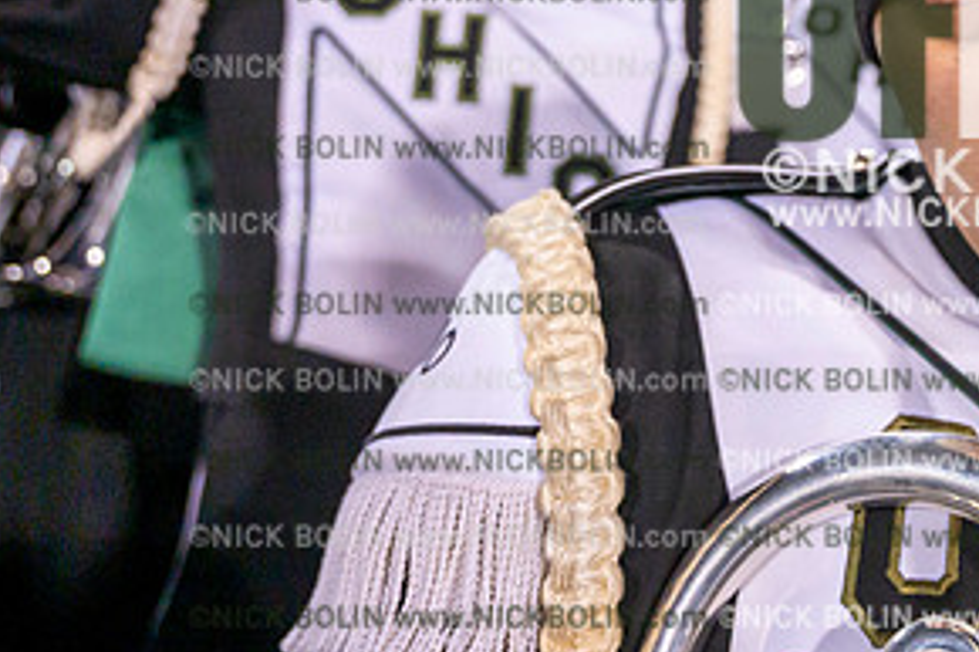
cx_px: 976
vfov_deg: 27.1
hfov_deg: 36.9
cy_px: 68
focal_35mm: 48
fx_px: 1305
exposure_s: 1/640
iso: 5000
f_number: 4.5
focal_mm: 24
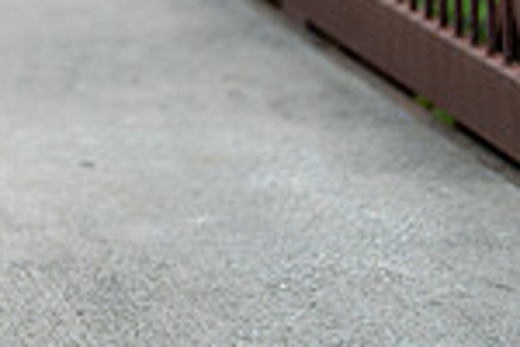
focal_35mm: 261
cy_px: -306
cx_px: -442
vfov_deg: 5.2
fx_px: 3770
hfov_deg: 7.6
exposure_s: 1/1000
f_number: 1.2
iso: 100
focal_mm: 50
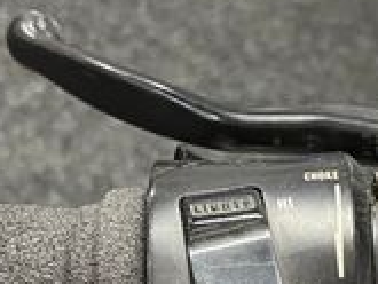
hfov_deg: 19.3
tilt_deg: -46.1
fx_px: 1104
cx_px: 266
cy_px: 295
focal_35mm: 101
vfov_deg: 14.4
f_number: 1.6
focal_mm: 5.1
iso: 500
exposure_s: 1/50
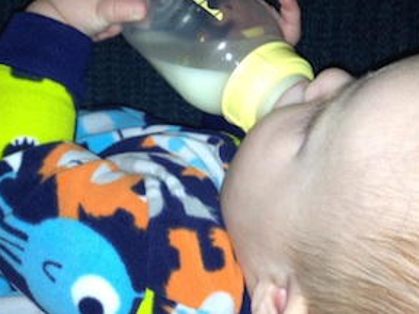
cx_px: 201
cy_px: 73
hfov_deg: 24.7
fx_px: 956
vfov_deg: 18.5
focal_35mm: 79
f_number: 2.4
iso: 80
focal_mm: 4.28
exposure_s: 1/16
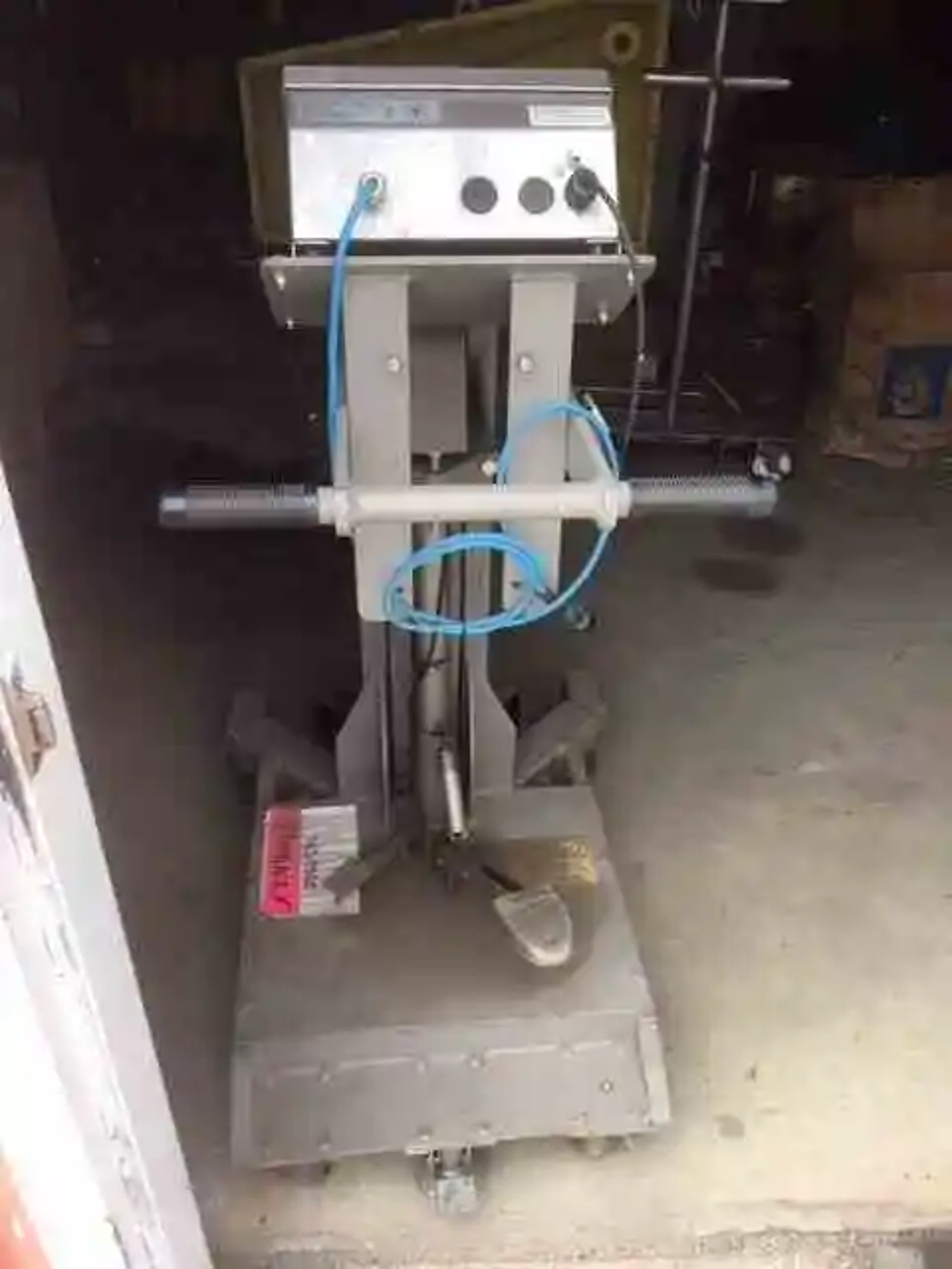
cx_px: 476
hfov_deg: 48.2
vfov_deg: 61.7
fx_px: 1063
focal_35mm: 29
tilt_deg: -34.1
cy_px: 634
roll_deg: -1.5
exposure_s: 1/120
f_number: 2.2
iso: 25
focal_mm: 4.15
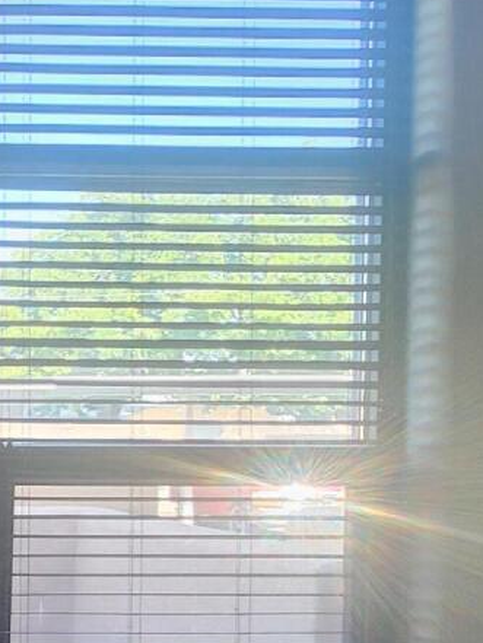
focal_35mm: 59
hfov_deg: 21.2
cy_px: 480
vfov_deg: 32.1
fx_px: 1097
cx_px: -226
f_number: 2.2
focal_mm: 1.74
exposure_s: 1/60
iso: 250
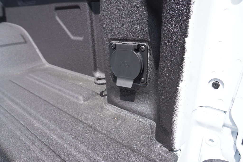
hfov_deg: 73.7
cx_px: 122
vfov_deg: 53.2
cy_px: 81
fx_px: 162
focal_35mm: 24
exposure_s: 1/160
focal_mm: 16
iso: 100
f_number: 6.3
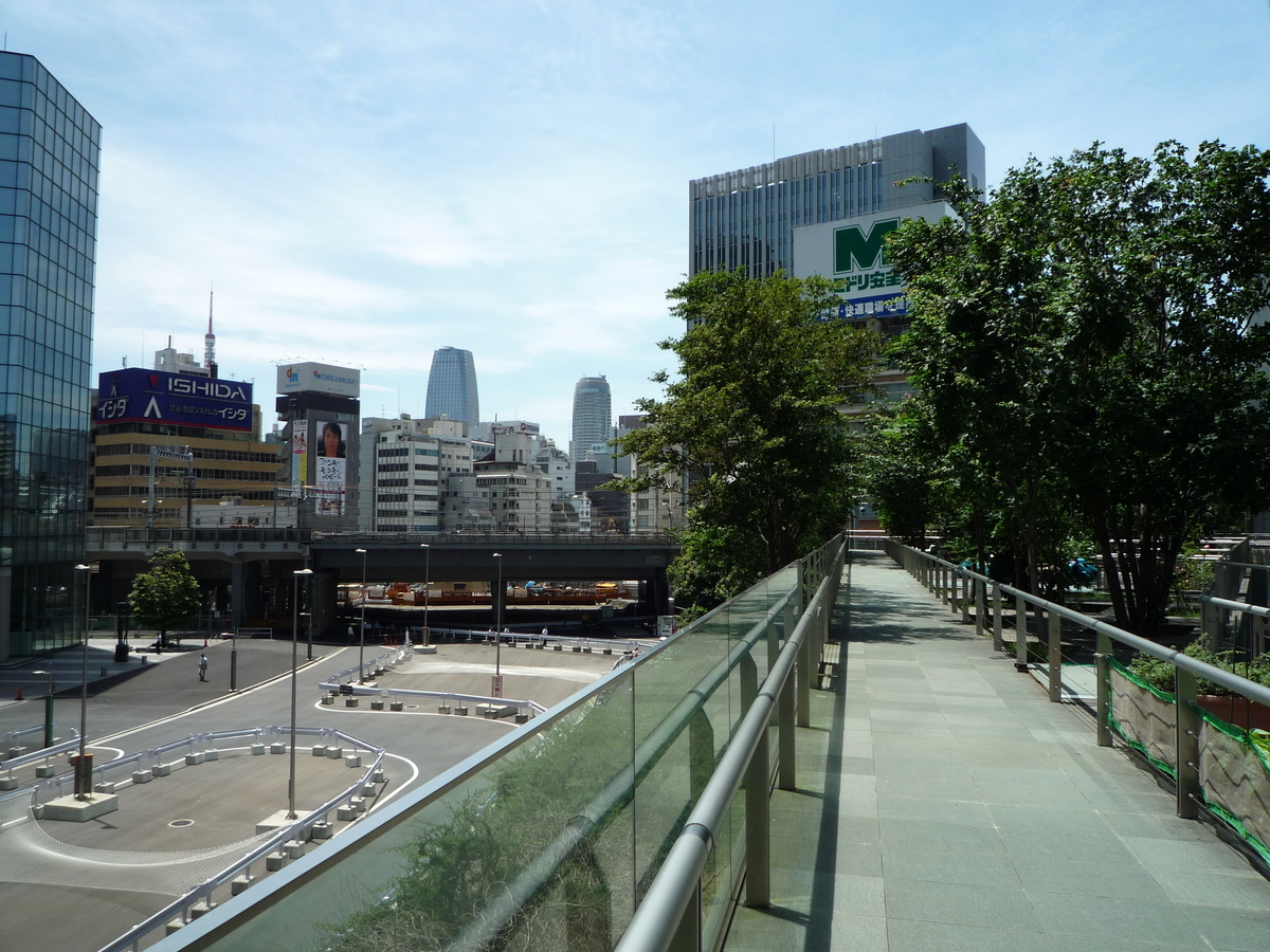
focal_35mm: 25
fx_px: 917
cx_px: 635
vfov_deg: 54.9
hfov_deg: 69.4
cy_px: 476
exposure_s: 1/500
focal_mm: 4.4
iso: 100
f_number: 4
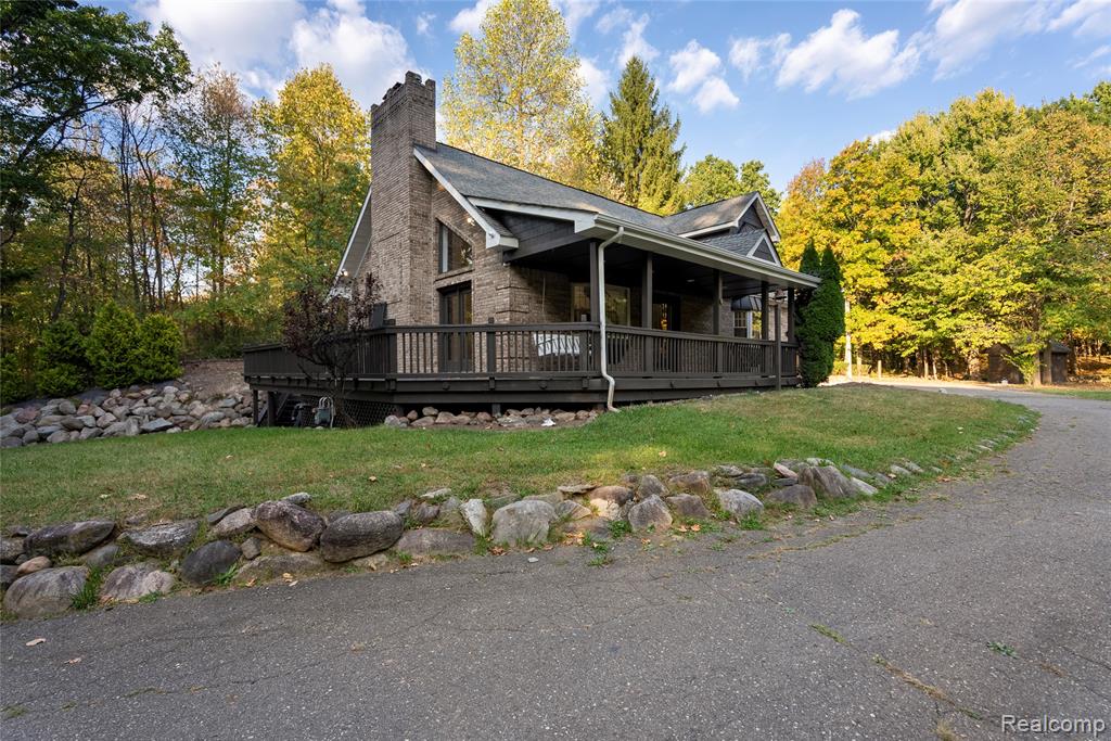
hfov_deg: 93.3
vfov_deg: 70.5
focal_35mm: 17
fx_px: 525
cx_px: 556
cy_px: 370
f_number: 4
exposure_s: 1/125
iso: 100
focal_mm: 17
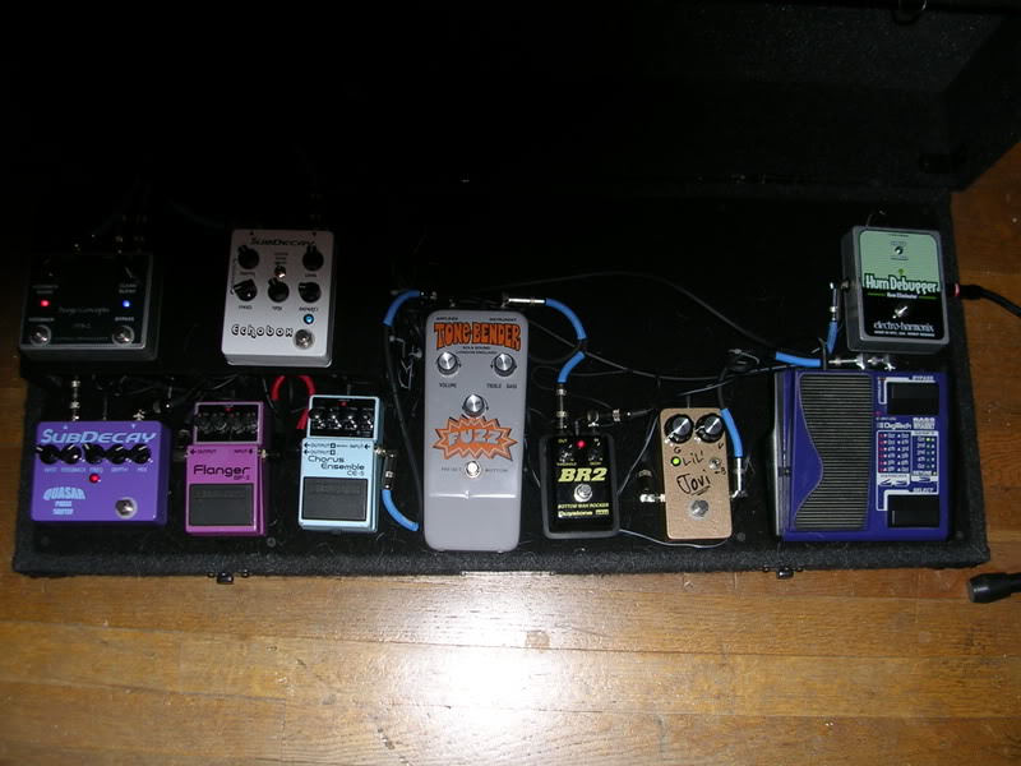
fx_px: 1121
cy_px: 383
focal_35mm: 38
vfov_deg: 37.7
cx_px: 510
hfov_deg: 49.0
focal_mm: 5.8
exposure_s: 1/60.1
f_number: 2.8
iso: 50
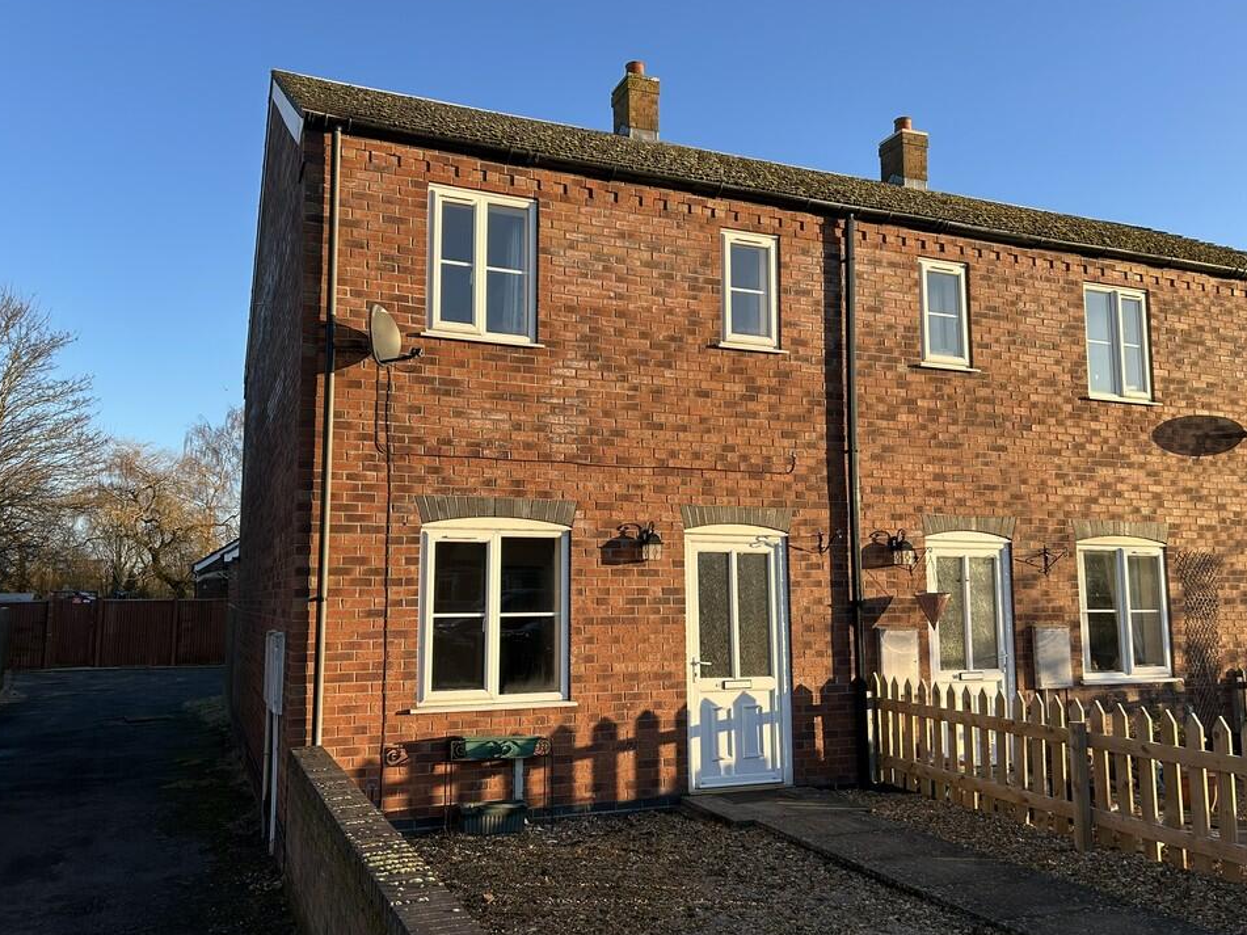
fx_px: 1009
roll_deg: +0.7
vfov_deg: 49.7
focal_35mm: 28
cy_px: 464
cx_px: 597
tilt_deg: +6.2
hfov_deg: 63.4
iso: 50
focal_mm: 5.7
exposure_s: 1/991
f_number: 1.5
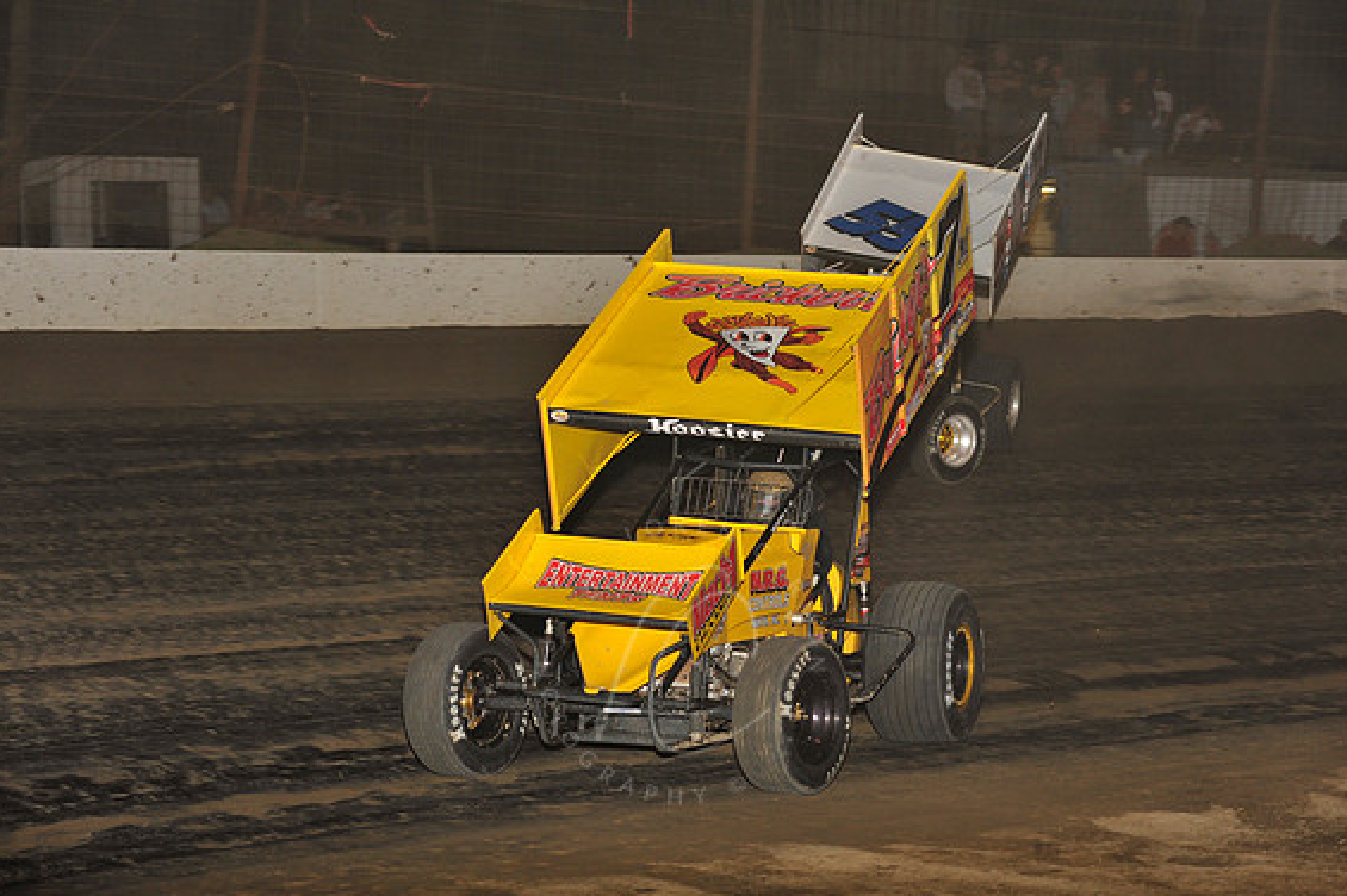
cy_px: 441
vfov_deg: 11.9
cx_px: 679
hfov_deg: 17.8
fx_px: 4300
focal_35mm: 115
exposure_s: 1/320
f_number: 6.3
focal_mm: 112
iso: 800
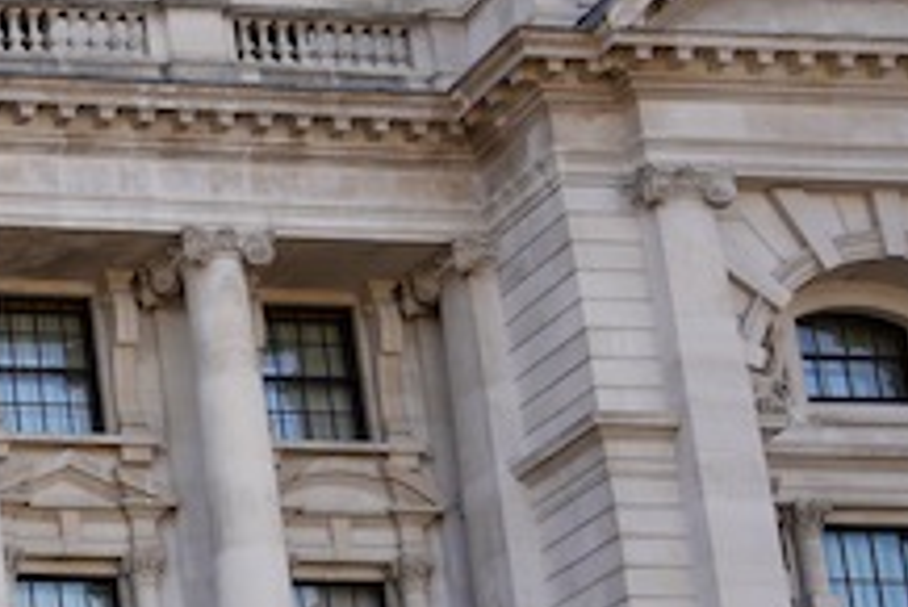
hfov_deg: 14.4
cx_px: -1004
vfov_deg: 11.8
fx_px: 2852
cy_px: 818
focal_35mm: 113
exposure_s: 1/640
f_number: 2.8
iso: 100
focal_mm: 24
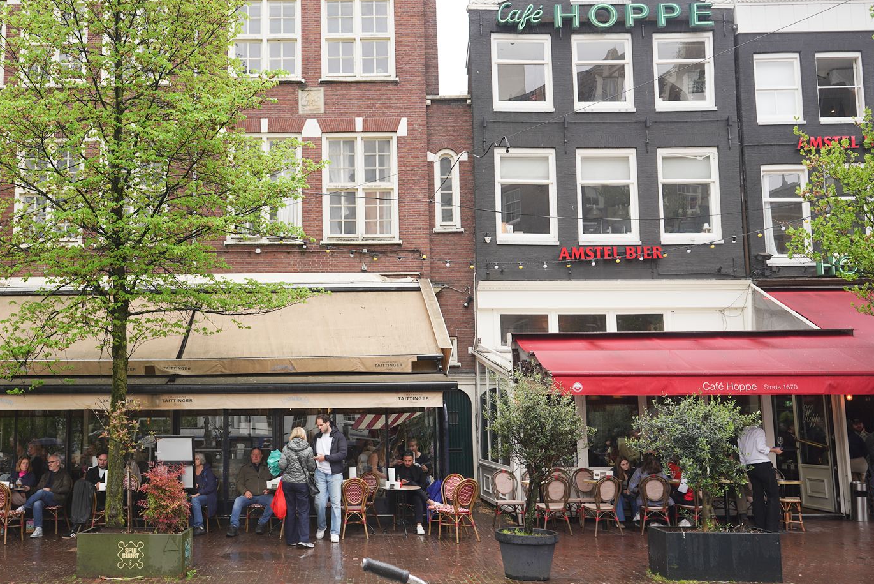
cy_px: 317
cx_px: 314
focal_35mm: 35
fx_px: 850
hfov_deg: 53.7
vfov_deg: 37.9
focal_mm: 24
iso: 100
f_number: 5
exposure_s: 1/100
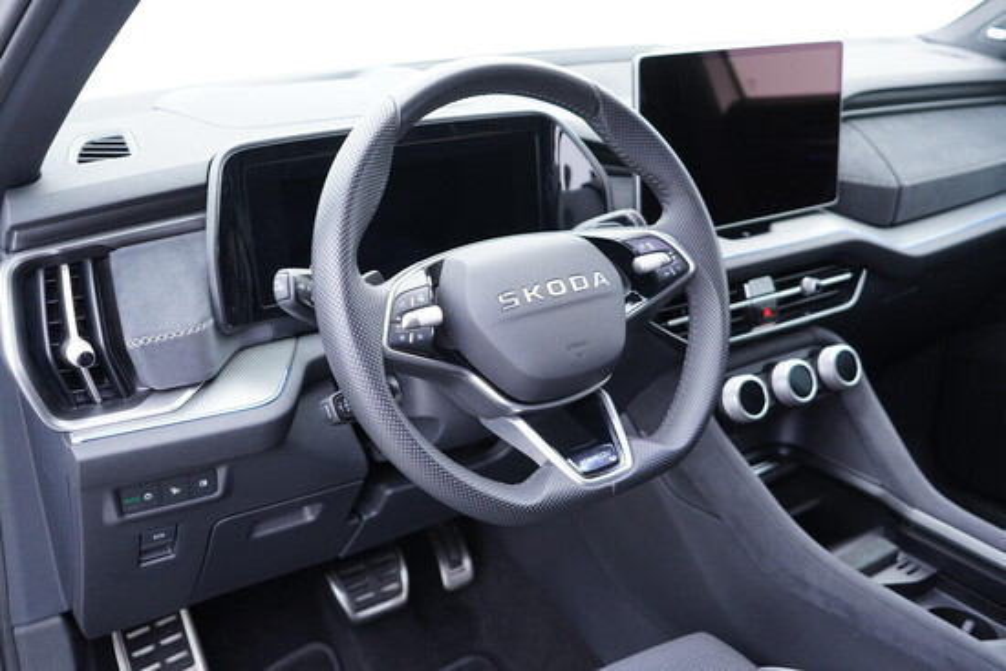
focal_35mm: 36
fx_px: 1006
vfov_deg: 36.9
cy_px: 336
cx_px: 503
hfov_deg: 53.1
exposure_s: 1/40
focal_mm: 24
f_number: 2.8
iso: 500
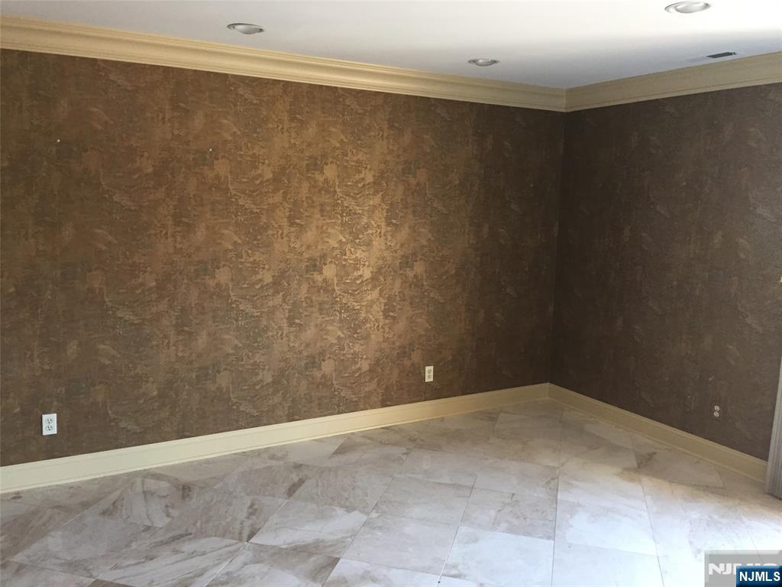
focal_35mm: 29
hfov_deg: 61.7
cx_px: 391
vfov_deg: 48.2
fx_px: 655
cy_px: 294
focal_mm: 4.15
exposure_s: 1/30
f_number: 2.2
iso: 125
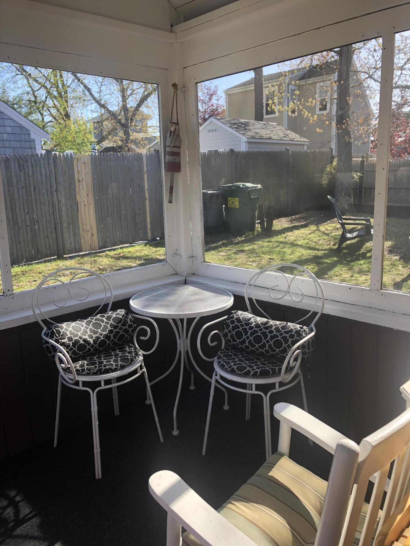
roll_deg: +1.8
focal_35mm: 28
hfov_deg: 49.7
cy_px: 273
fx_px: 442
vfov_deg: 63.4
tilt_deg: -11.5
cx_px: 205
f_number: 1.8
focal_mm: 4
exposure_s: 1/186
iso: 20
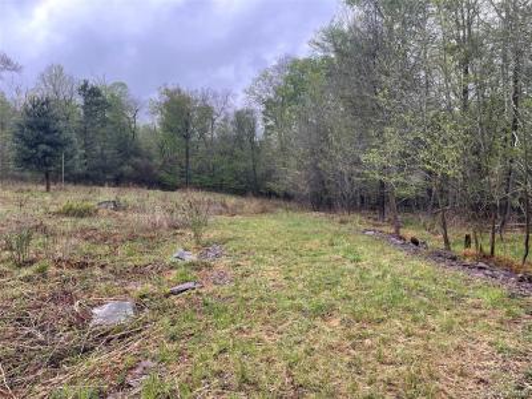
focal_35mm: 25
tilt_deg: -5.1
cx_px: 266
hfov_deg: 69.4
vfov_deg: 54.9
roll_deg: +2.6
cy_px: 200
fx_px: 384
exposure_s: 1/121
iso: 50
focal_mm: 5.1
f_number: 1.6
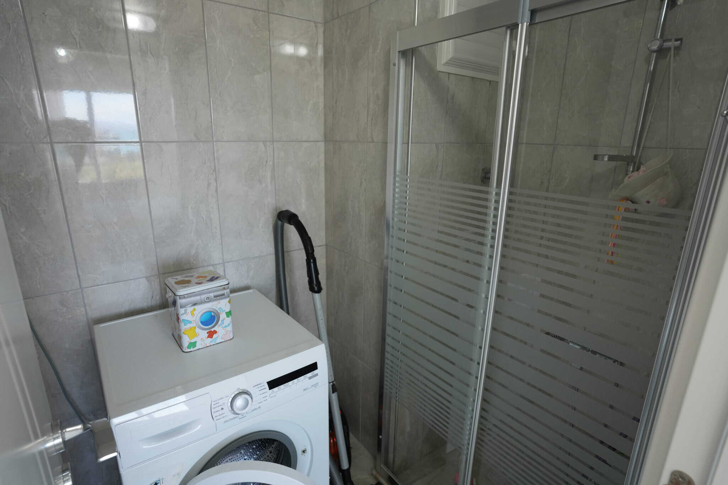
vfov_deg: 64.5
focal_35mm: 19
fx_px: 384
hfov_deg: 86.9
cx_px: 364
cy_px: 242
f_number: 4
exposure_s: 1/160
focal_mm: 19
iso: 500
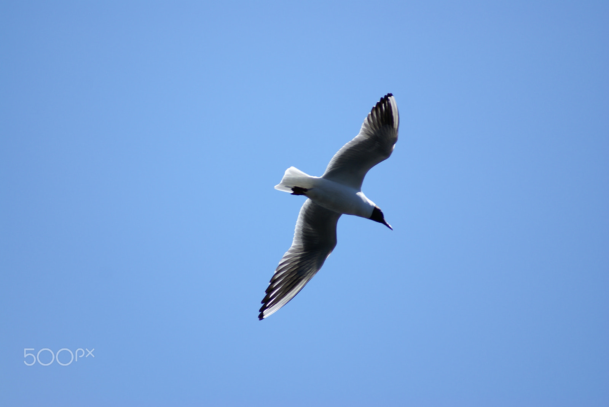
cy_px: 204
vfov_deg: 3.1
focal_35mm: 450
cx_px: 304
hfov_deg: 4.6
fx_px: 7621
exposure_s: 1/640
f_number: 6.3
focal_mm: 300
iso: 100
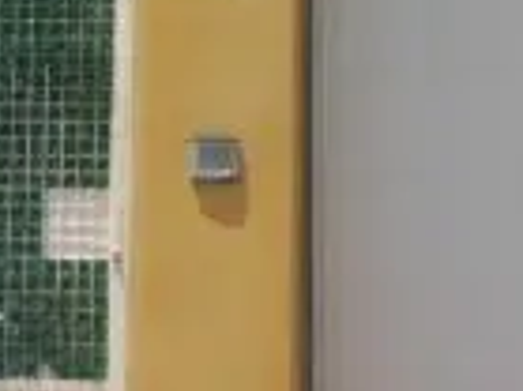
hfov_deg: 14.7
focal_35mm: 134
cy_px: -86
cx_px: 154
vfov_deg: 10.8
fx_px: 2023
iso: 125
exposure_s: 1/1250
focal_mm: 5.2
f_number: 3.7
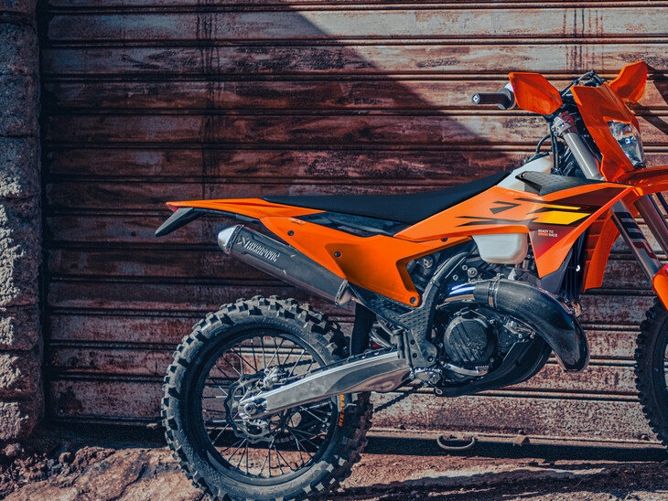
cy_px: 231
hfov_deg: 24.4
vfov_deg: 18.7
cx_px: 498
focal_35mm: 79
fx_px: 1525
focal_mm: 50
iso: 320
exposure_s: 1/32000
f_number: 1.4
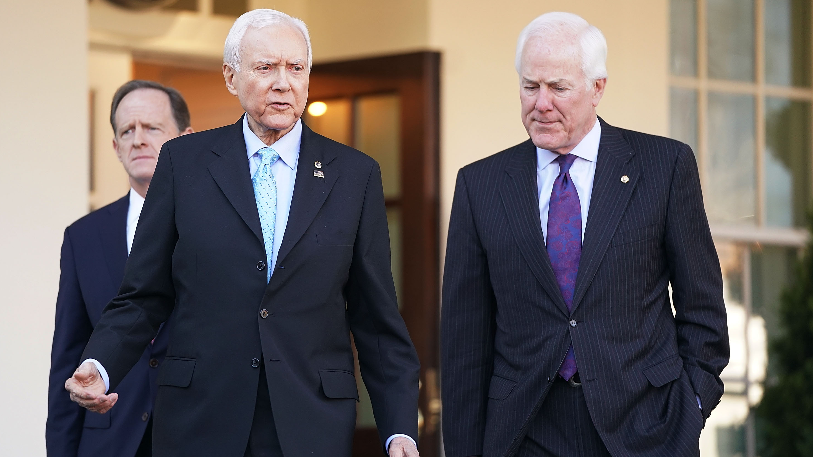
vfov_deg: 6.0
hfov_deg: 10.7
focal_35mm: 202
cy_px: 266
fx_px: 4355
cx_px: 409
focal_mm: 189
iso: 1250
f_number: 2.8
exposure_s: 1/800
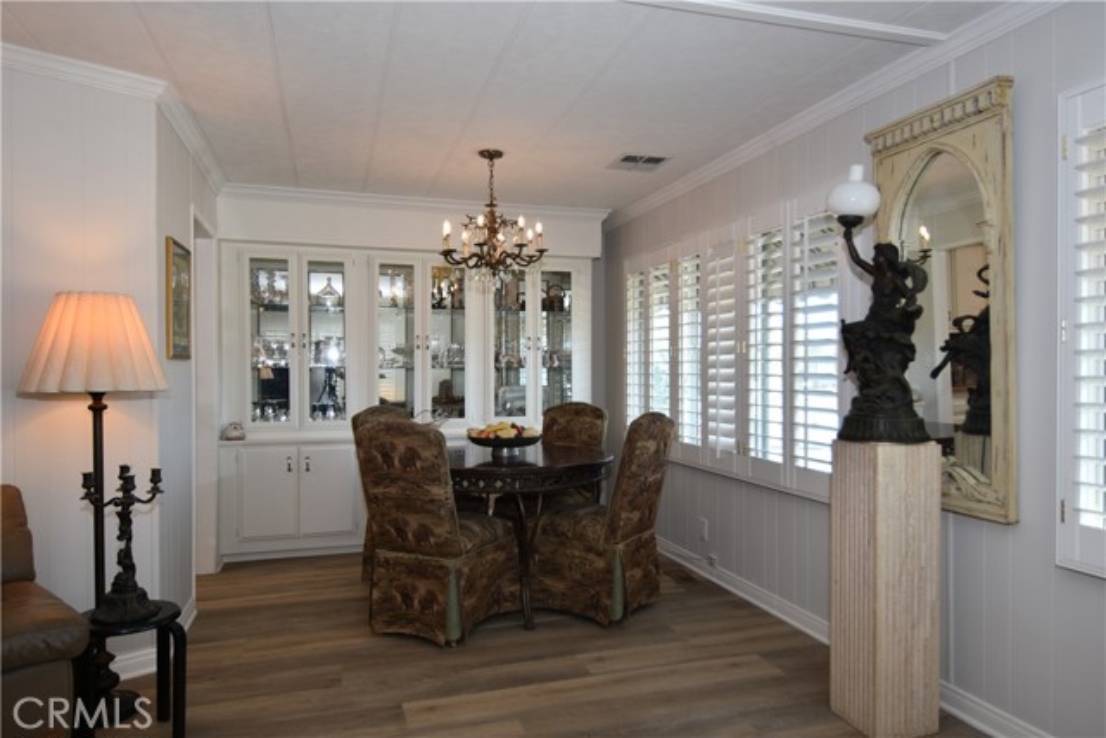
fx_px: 1106
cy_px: 369
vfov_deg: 36.9
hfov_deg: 53.1
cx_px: 553
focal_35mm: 36
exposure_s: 1/60
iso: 200
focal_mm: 24
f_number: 4
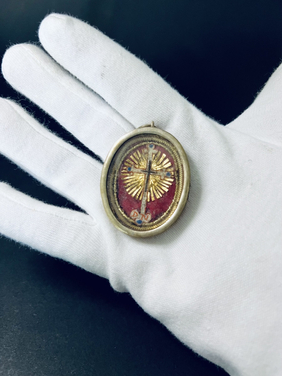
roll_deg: -5.0
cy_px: 188
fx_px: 282
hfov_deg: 53.1
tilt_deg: -41.0
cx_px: 141
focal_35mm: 26
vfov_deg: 67.3
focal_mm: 5.7
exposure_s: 1/69
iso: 125
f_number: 1.5
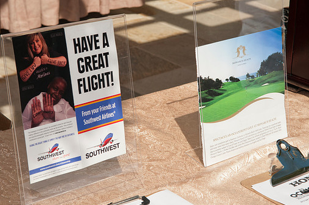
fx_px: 763
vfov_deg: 15.3
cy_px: 91
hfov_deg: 22.9
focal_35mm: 89
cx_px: 153
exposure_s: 1/320
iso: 200
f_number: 11
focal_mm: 52
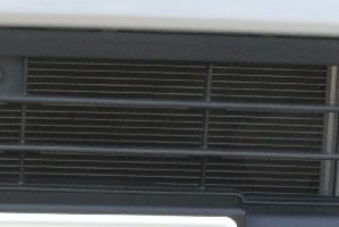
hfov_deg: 9.4
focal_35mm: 217
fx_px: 2045
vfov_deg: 6.3
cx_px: 26
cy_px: 297
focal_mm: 30
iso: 1600
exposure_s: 1/125
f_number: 3.8
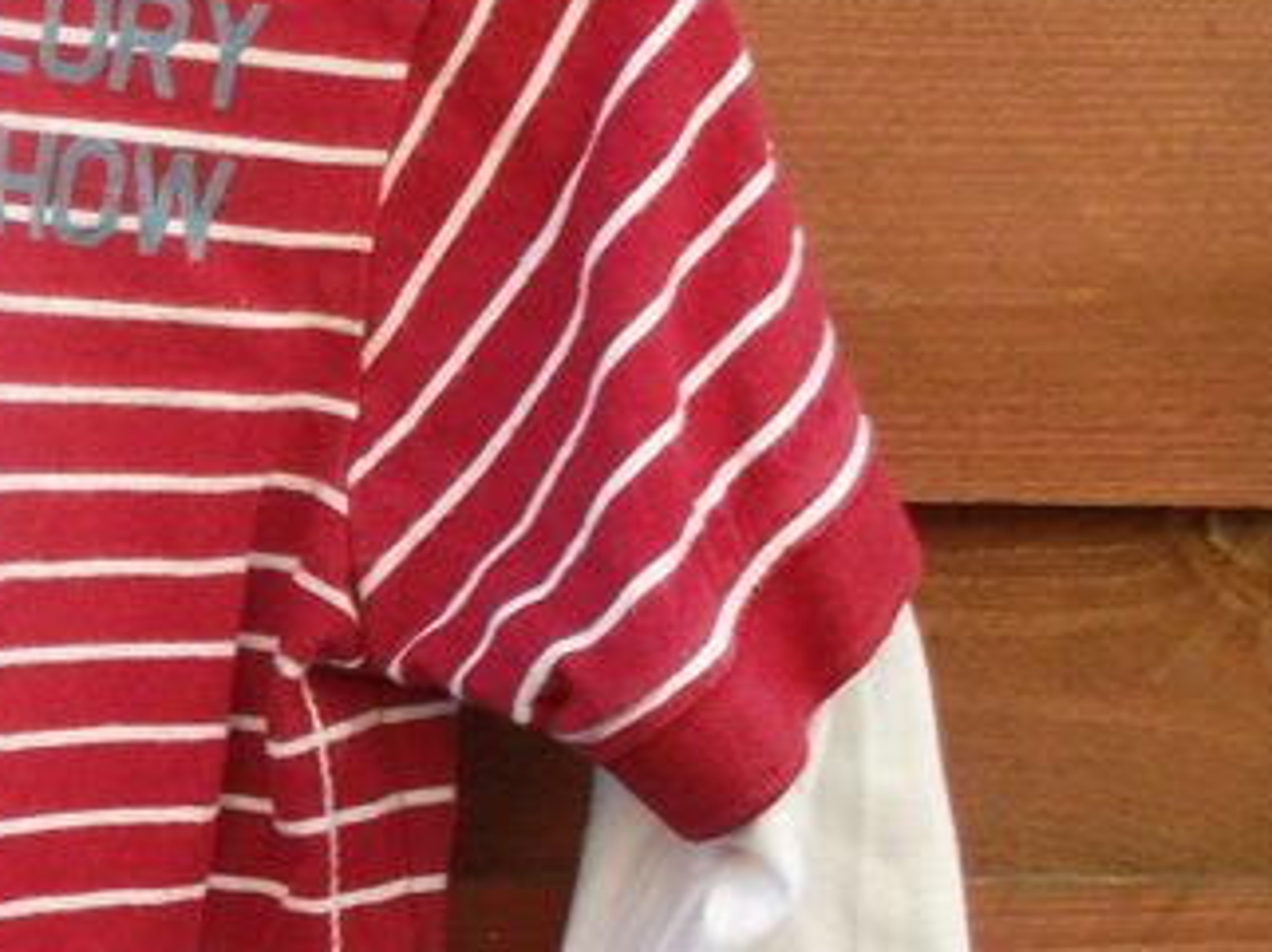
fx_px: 3195
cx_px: -549
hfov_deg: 19.9
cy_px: 822
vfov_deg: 16.8
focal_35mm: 87
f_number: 3.3
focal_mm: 4.1
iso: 80
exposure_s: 1/60
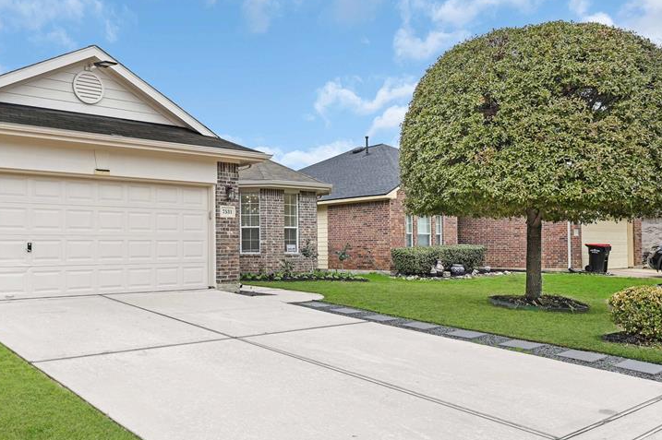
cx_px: 243
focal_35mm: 31
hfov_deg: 59.9
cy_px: 229
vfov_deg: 42.6
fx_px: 564
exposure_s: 1/80
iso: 200
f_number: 11
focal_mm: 21.5
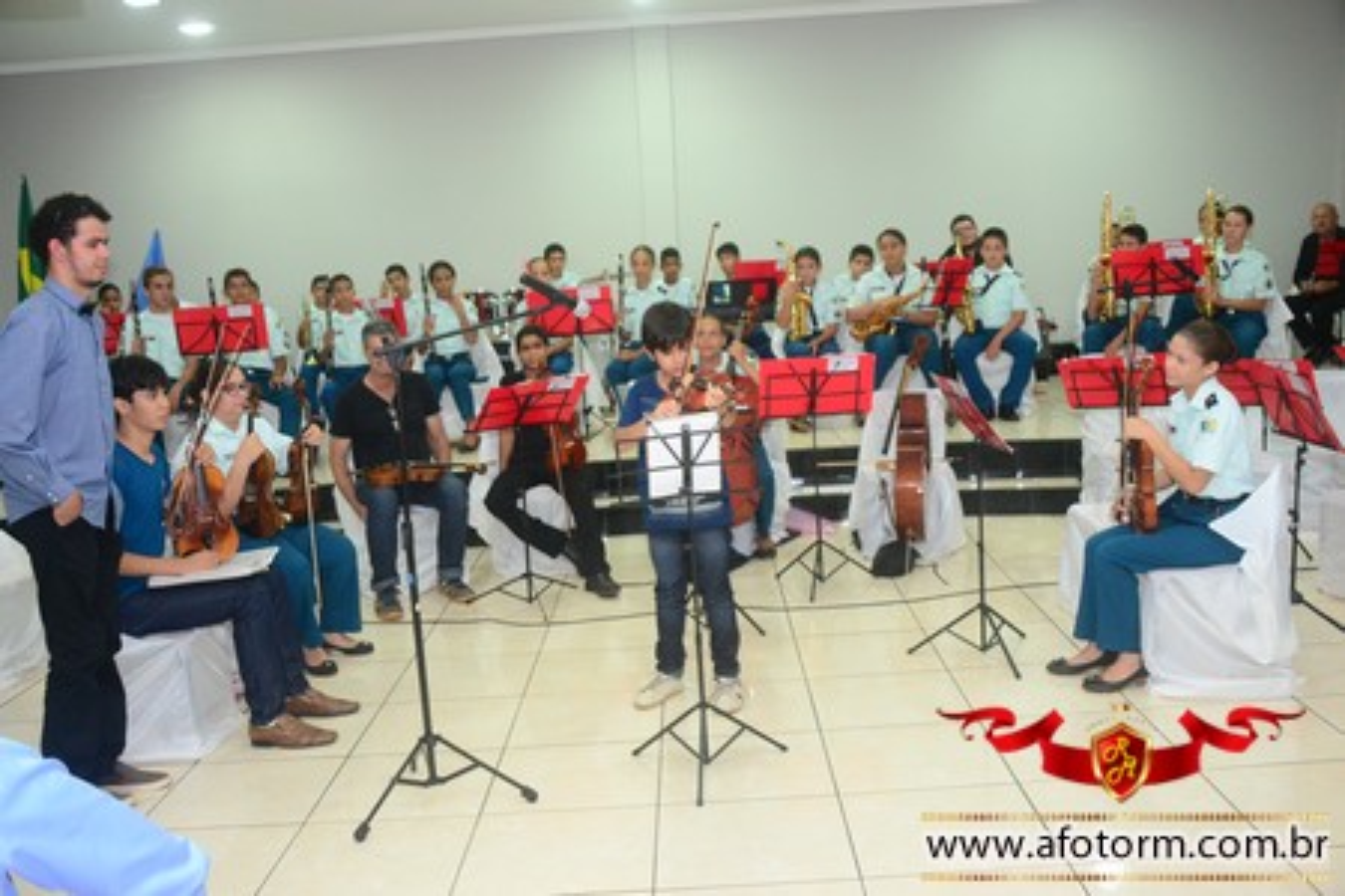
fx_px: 1345
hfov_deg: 53.1
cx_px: 672
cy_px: 448
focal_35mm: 36
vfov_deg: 36.9
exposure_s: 1/60
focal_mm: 24
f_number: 3.8
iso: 1600
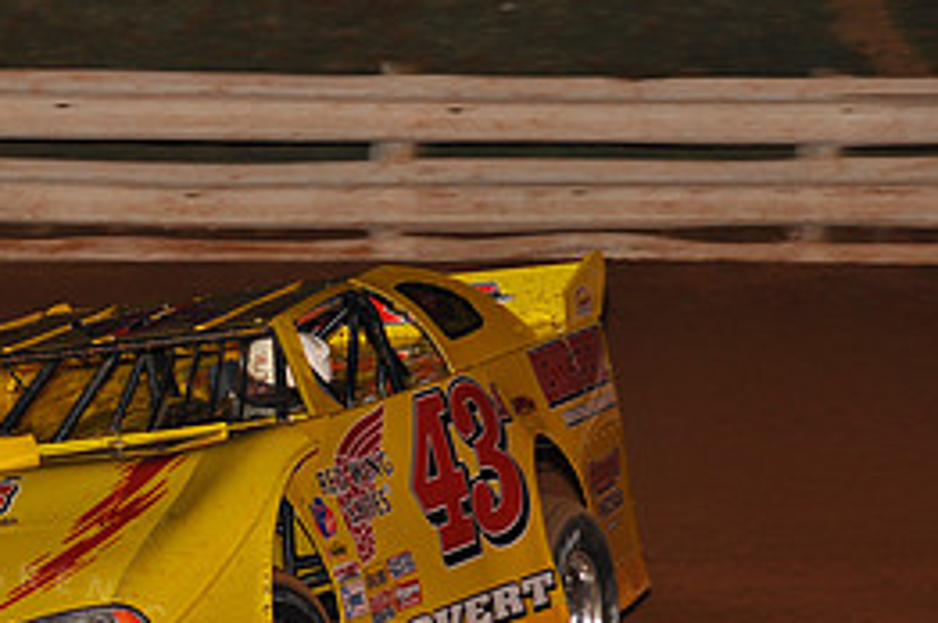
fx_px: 7781
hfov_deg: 6.9
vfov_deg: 4.6
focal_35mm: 299
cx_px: 29
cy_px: 451
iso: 500
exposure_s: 1/250
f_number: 5.6
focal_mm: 135
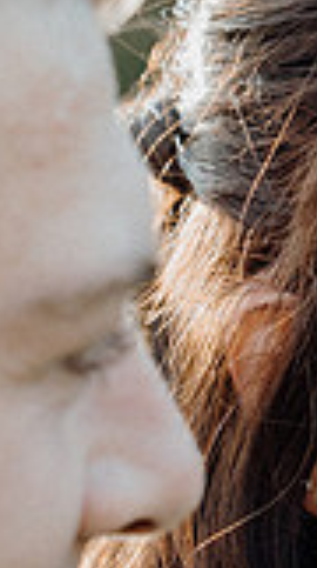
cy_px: 591
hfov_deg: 4.6
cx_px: 366
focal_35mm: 265
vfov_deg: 8.1
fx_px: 3979
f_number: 3.5
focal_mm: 47
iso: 1000
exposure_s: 1/1000
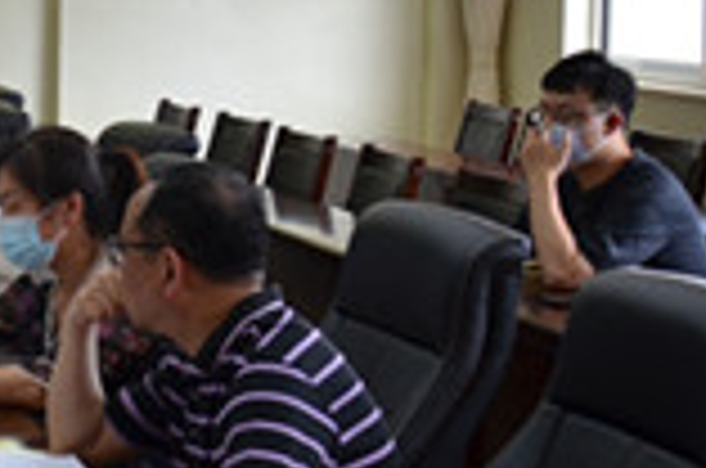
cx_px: -526
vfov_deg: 13.1
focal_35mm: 103
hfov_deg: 16.8
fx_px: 2016
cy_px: 36
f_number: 4.5
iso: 400
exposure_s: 1/80
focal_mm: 18
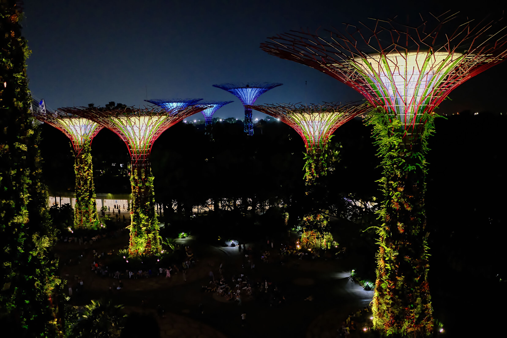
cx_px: 254
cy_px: 169
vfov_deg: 37.9
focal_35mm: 35
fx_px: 493
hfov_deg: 54.4
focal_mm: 23
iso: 5000
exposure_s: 1/60
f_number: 2
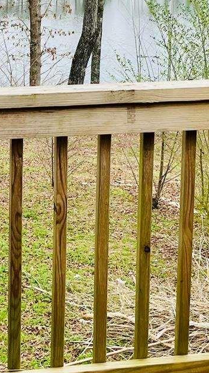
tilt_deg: -9.1
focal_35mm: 91
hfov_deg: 13.2
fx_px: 897
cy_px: 55
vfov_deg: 23.0
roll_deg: +0.3
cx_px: 24
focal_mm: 5.1
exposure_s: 1/2358
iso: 50
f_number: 1.6
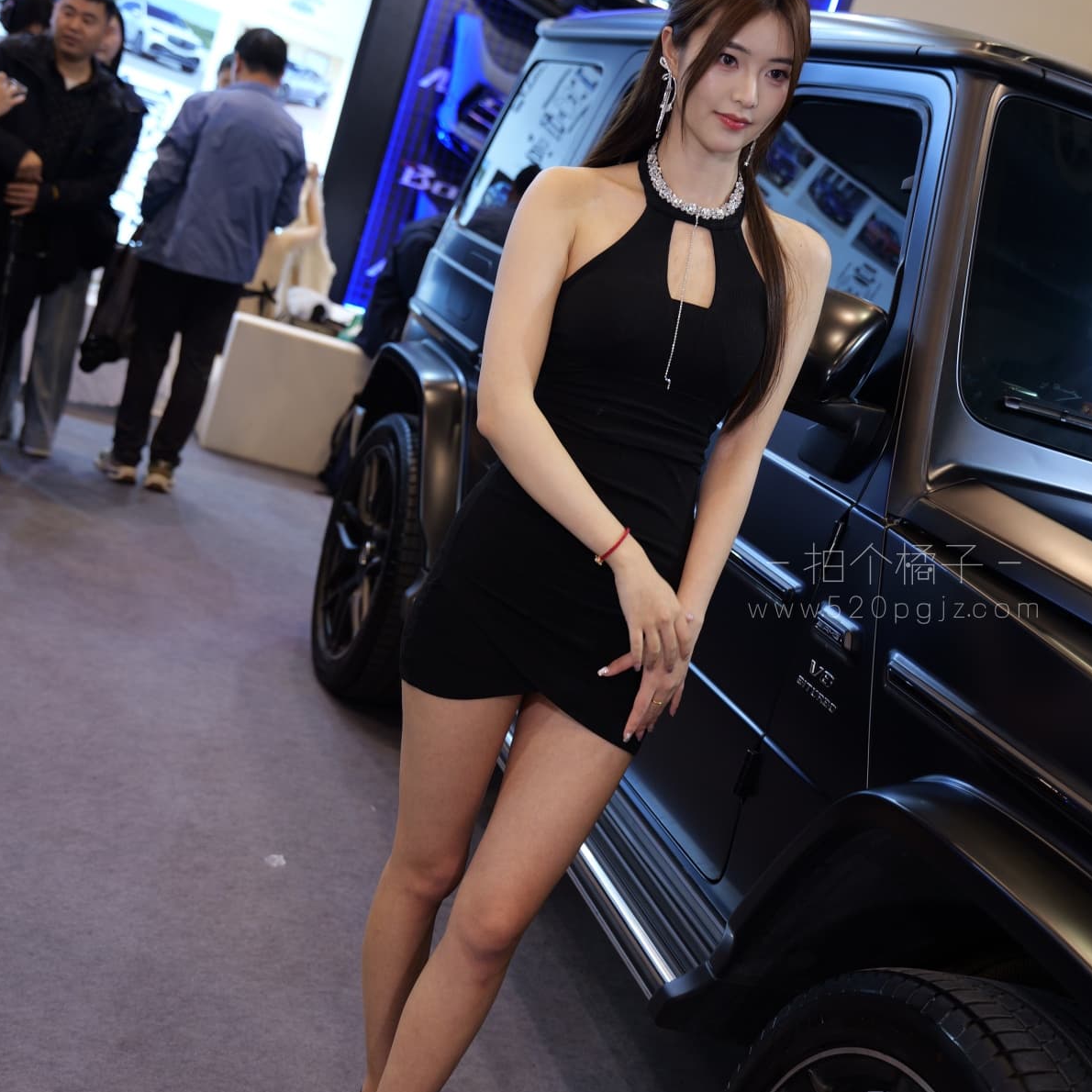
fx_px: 1606
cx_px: 546
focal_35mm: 45
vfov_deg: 37.6
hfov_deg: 37.6
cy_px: 537
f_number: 3.2
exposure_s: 1/100
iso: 640
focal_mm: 35
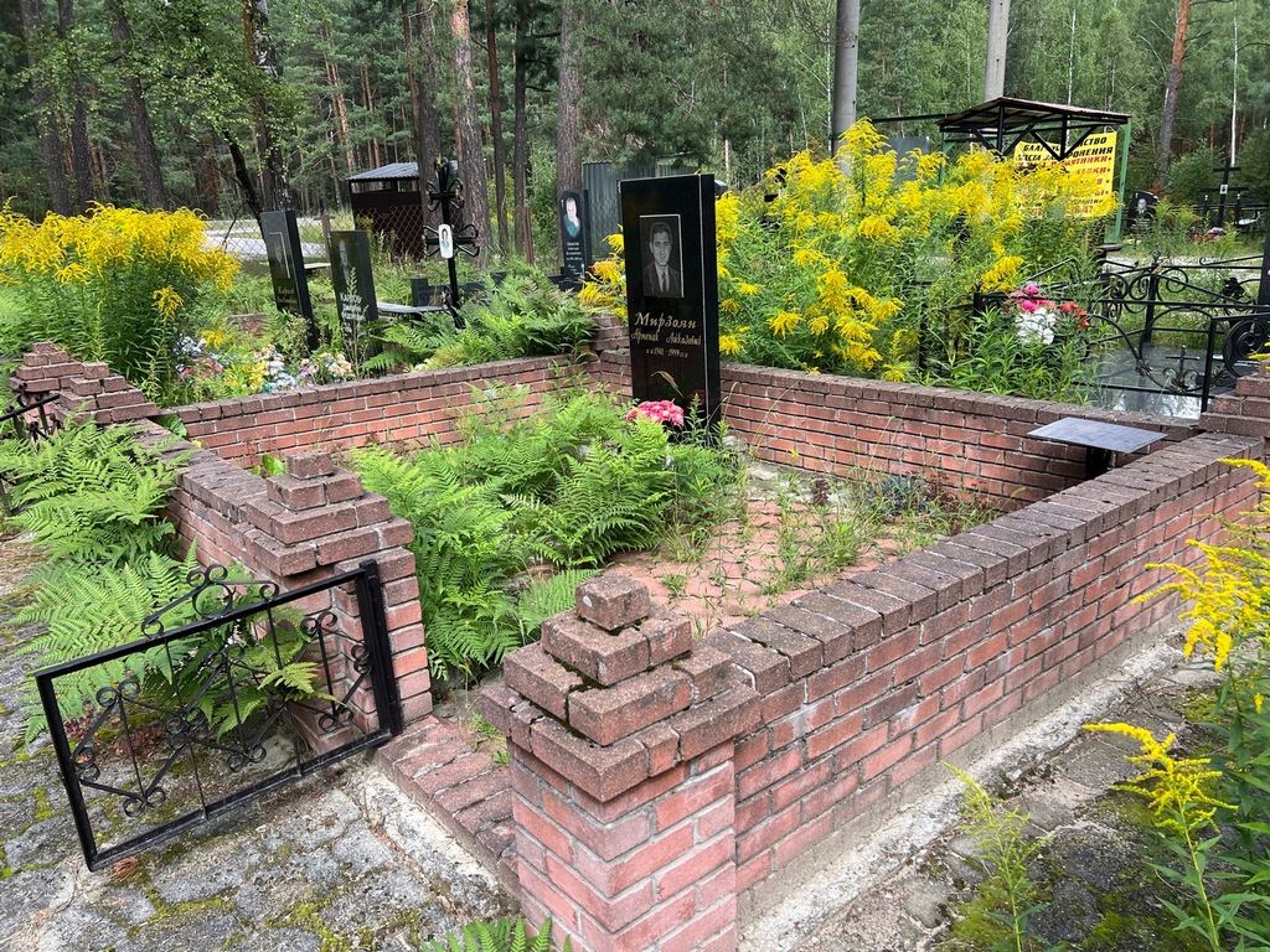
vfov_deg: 53.1
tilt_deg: -14.0
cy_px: 476
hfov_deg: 67.3
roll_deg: +1.3
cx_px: 635
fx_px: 954
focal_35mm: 26
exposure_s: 1/1038
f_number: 1.5
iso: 50
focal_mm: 5.7
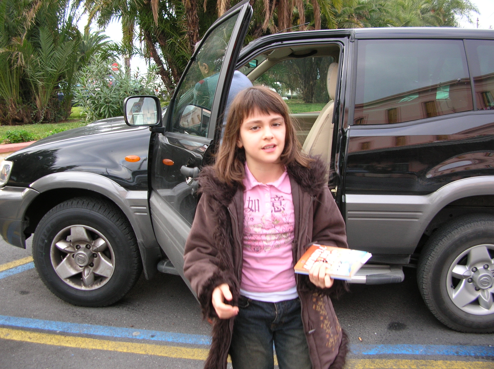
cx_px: 247
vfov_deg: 40.6
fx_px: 499
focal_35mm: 35
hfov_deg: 52.7
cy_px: 184
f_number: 2.8
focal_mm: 5.8
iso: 50
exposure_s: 1/56.1
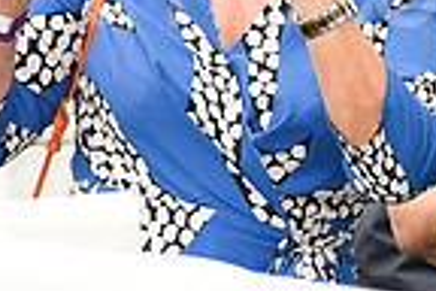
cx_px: 481
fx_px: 9749
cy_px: -165
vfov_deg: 1.7
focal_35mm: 805
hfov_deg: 2.6
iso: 640
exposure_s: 1/500
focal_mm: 200
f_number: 4.5
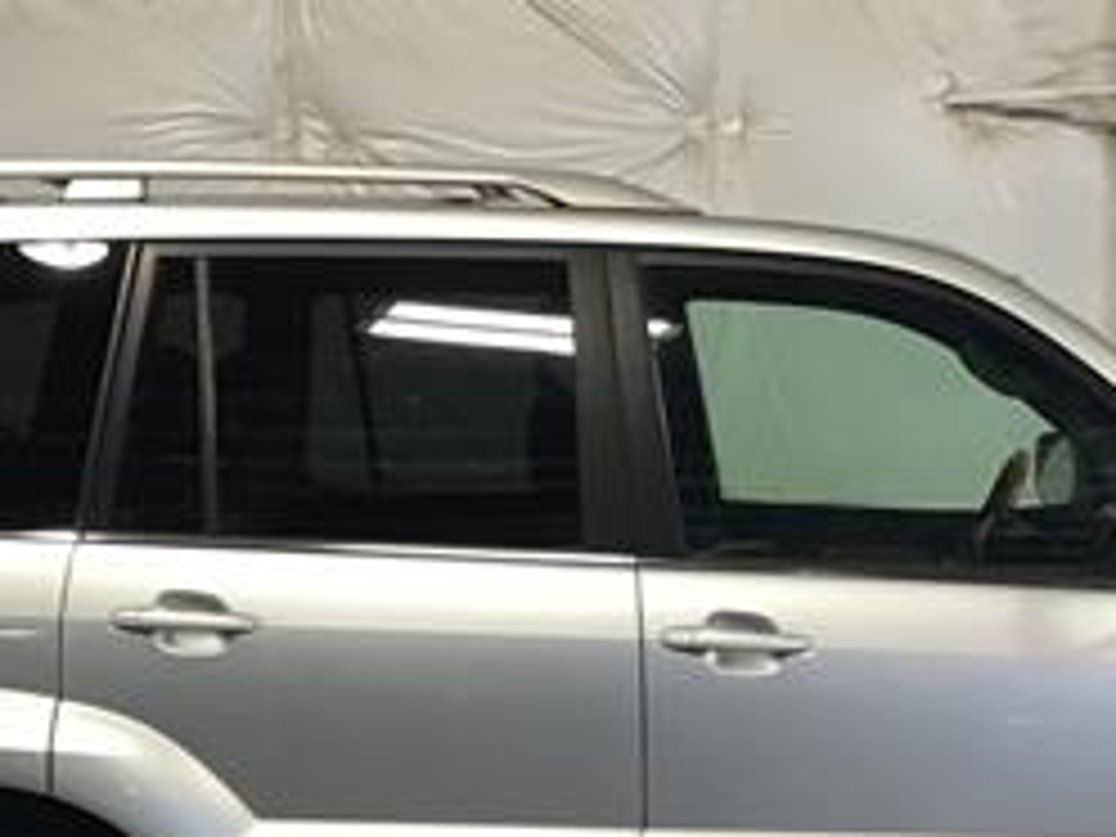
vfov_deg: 18.1
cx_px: 756
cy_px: 756
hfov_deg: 24.3
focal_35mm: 80
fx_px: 2579
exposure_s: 1/30
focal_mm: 3.3
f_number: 2.4
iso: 50
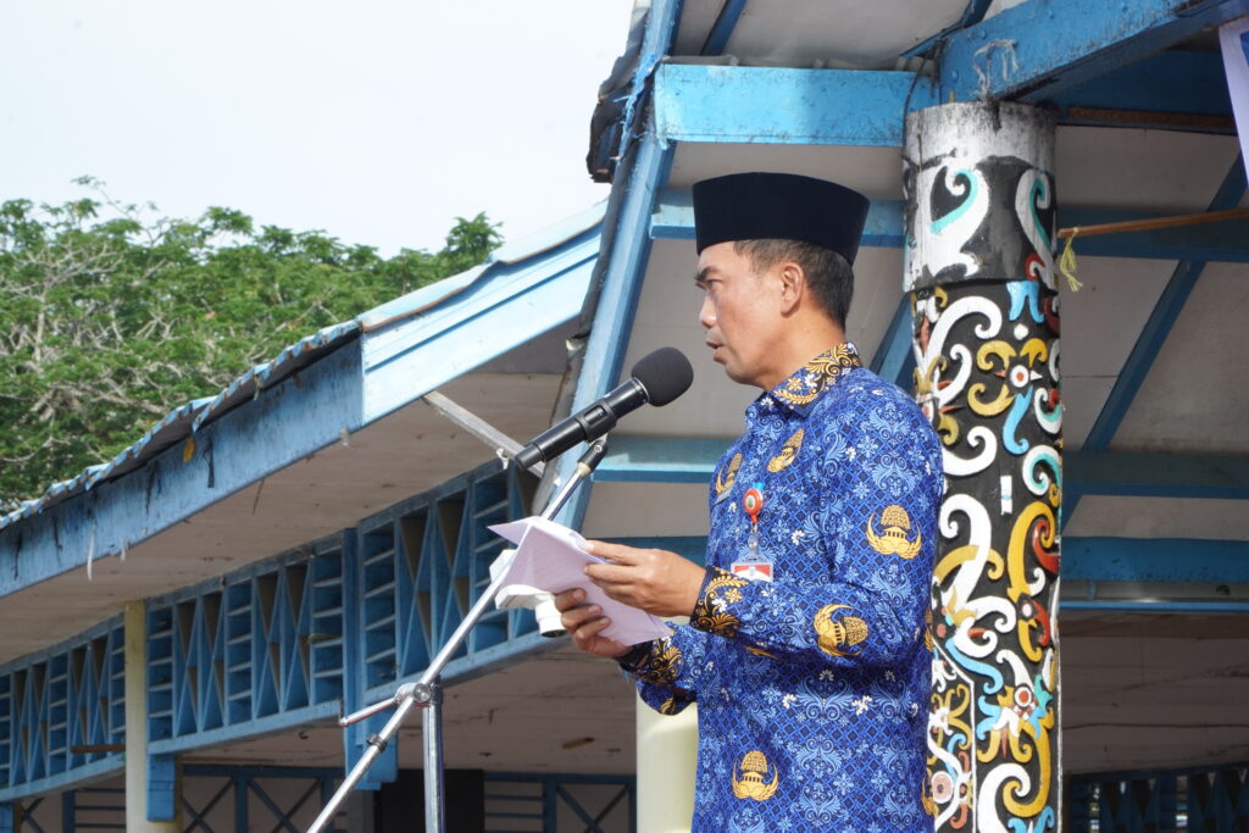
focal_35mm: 158
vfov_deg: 8.7
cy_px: 416
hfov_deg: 13.0
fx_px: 5465
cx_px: 624
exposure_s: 1/100
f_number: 18
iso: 640
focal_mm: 105
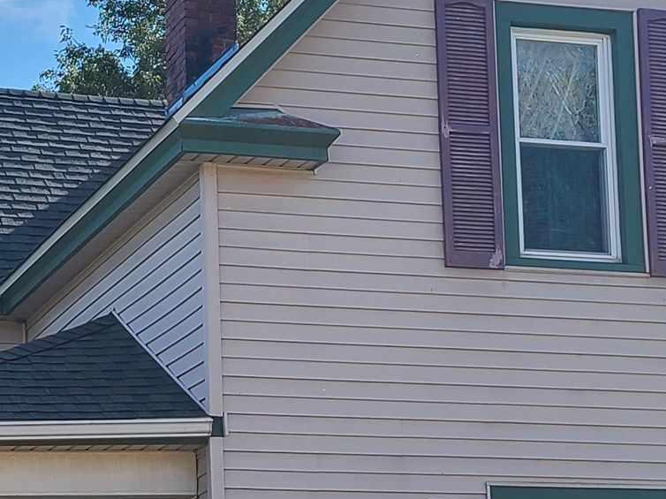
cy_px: 594
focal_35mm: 106
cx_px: 42
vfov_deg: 13.6
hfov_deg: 18.2
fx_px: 2039
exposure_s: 1/1645
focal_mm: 5.4
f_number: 1.8
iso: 40
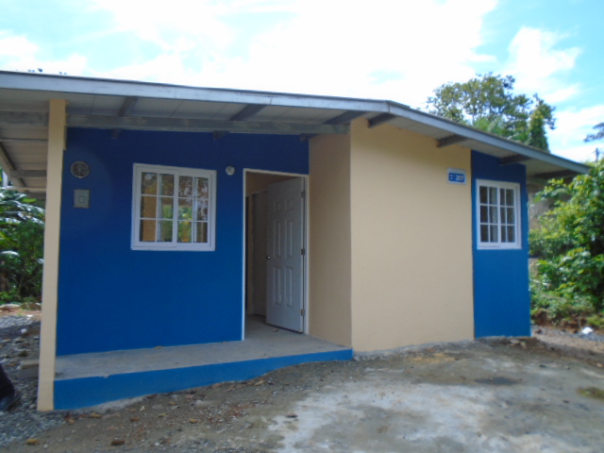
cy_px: 226
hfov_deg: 67.3
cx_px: 302
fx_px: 454
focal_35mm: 26
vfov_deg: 53.1
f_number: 3.2
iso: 100
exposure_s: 1/500
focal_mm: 4.6
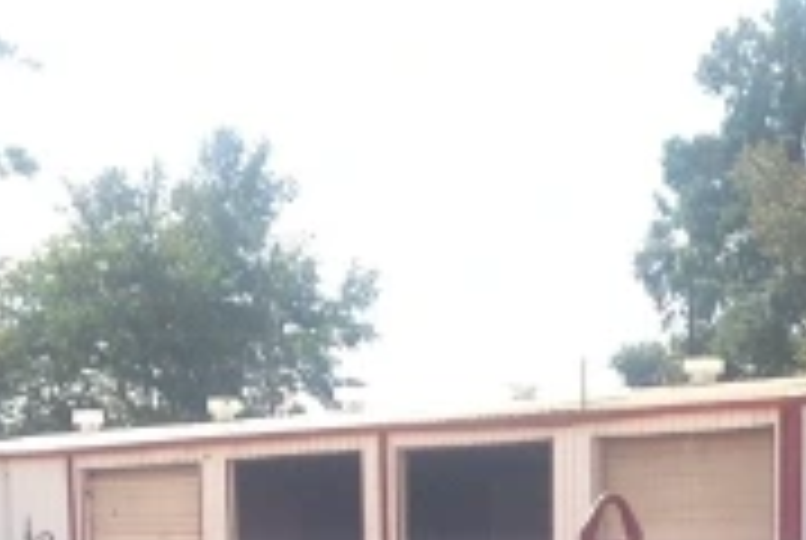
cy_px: 1210
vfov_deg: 8.4
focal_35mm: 153
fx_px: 3431
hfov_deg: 13.4
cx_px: 608
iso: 50
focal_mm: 4.13
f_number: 2.4
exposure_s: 1/695
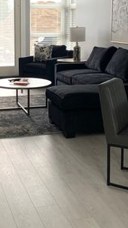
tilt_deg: -6.4
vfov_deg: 34.9
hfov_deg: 20.2
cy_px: 67
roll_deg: -0.3
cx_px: 30
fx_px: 356
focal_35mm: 59
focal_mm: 4.25
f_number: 1.8
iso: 125
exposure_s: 1/60
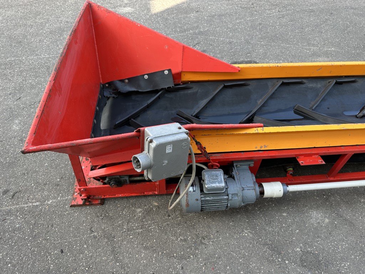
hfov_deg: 71.6
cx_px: 182
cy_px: 137
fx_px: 253
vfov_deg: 56.8
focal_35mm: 24
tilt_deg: -48.5
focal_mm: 6.86
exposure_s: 1/332
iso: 80
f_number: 1.78
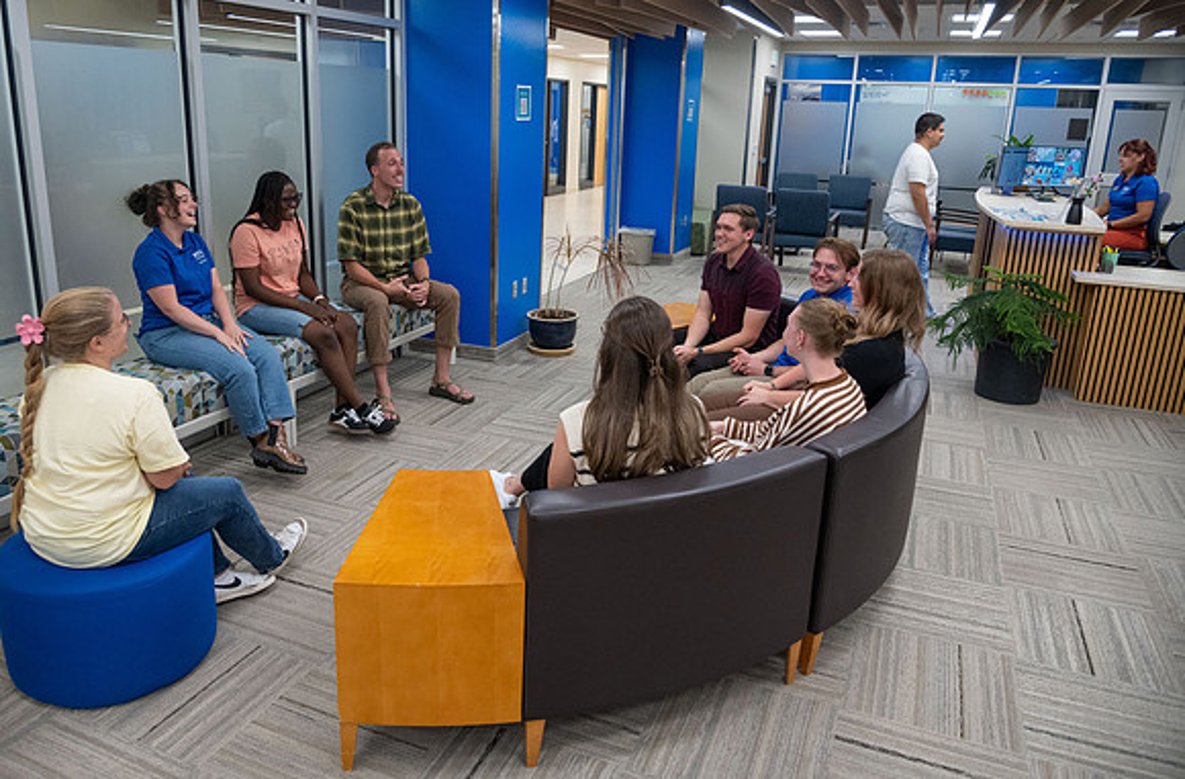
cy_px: 352
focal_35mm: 26
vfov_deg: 48.5
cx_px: 542
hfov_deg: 68.8
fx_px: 863
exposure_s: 1/250
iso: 1250
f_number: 4
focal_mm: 24
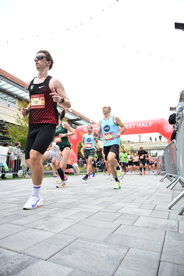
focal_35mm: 24
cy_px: 138
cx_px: 92
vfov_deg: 73.7
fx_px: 184
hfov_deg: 53.2
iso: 2000
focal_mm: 24
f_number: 4
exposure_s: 1/640
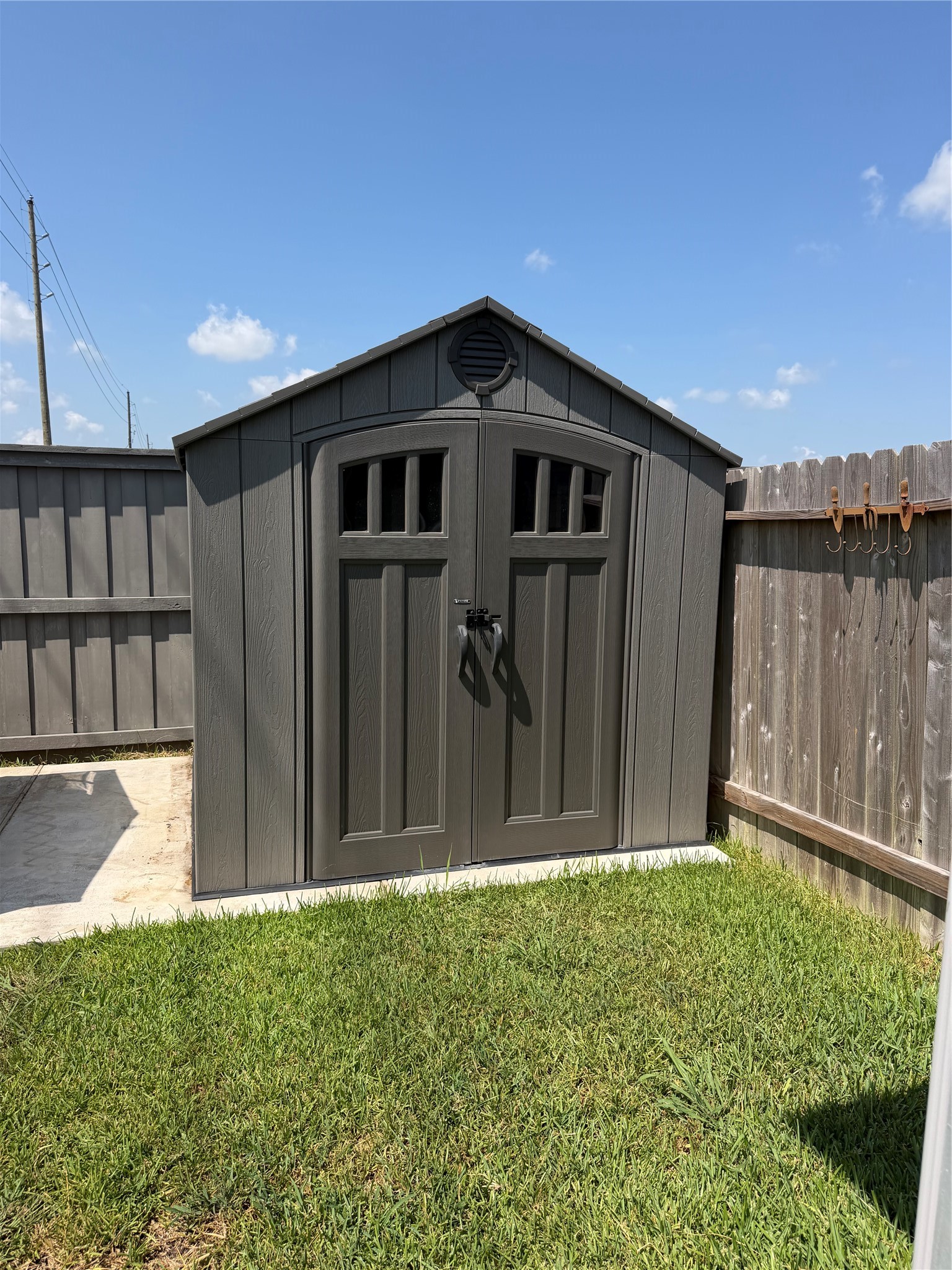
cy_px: 635
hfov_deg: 56.8
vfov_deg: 71.6
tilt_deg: -8.0
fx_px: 880
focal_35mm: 24
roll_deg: -0.2
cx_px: 476
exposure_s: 1/4167
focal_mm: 6.76
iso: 80
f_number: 1.78
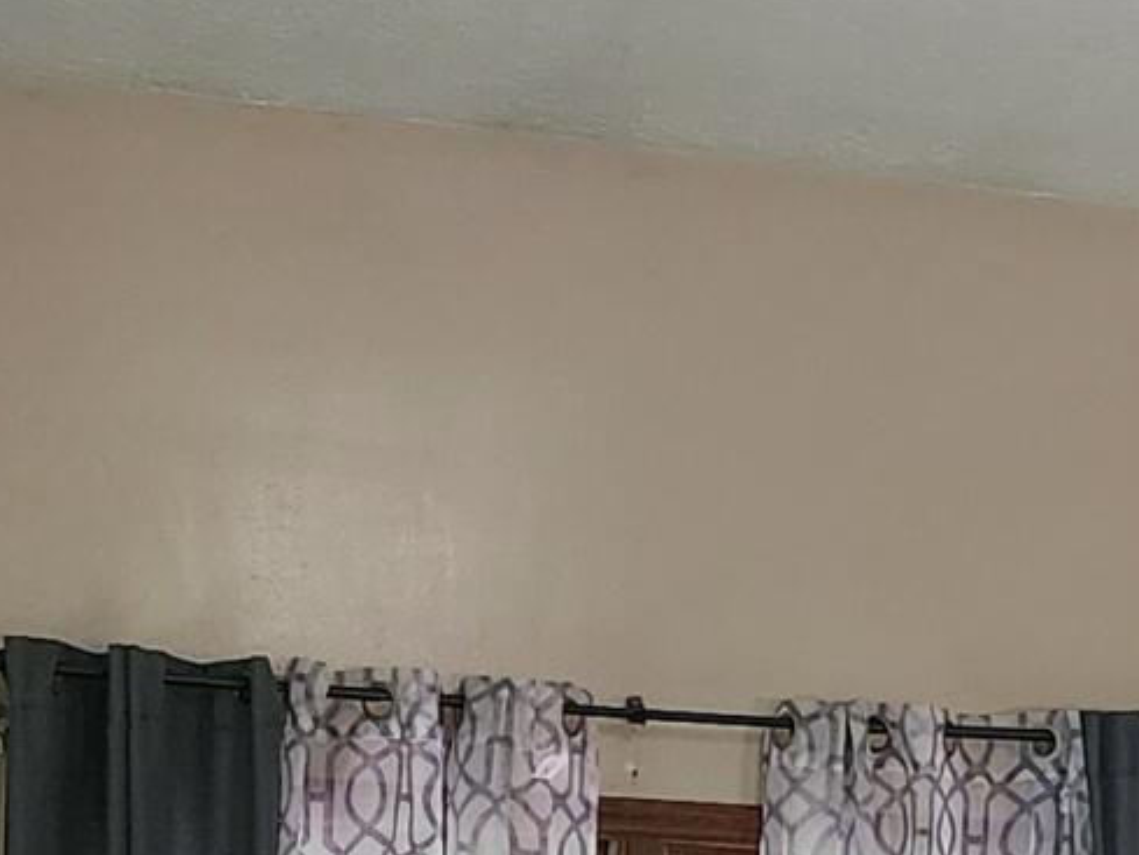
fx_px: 4641
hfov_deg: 13.3
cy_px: 1002
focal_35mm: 141
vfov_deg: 10.4
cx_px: 1640
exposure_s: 1/60
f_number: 1.8
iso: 640
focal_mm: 6.4
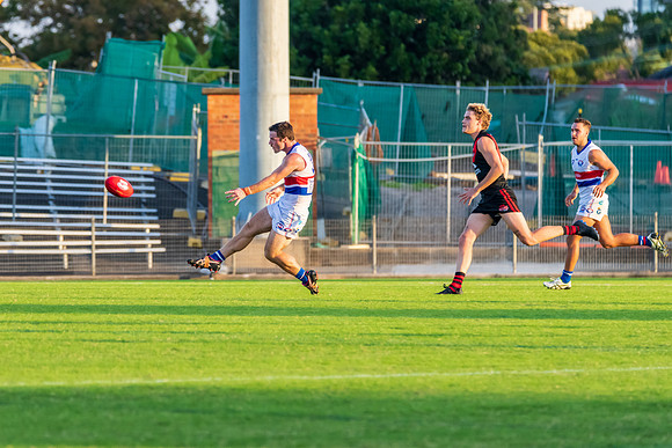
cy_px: 178
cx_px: 231
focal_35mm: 464
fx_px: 8665
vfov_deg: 3.0
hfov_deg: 4.4
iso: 1250
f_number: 6
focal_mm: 350
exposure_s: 1/800
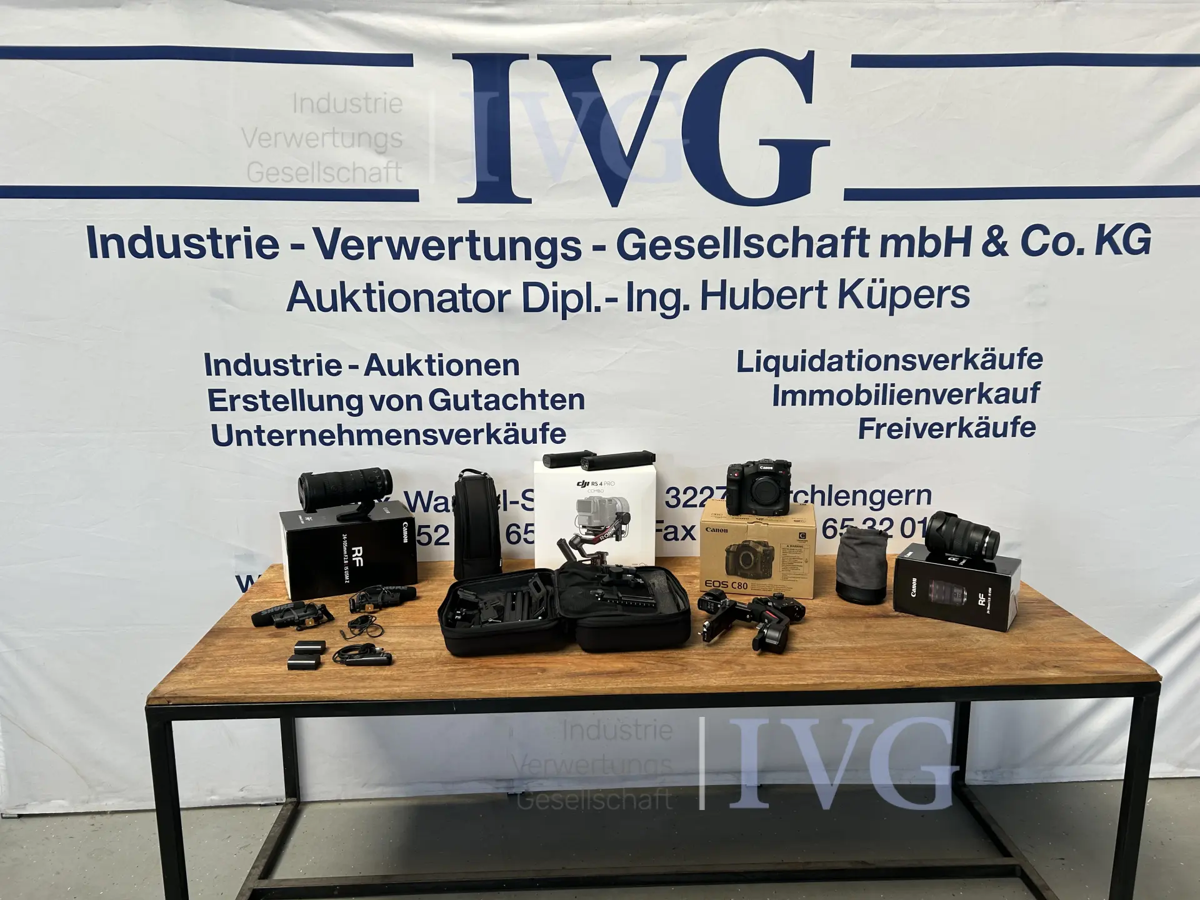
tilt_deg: -11.5
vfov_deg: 53.1
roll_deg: +0.1
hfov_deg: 67.3
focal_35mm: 26
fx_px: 901
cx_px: 600
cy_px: 450
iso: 40
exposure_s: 1/216
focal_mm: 5.7
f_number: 1.5
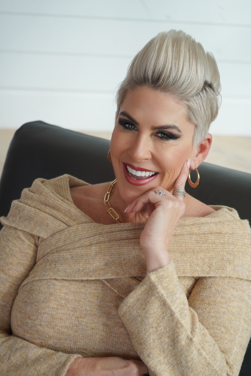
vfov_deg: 30.1
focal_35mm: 67
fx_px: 701
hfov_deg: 20.3
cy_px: 188
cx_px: 126
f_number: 5.6
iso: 400
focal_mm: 67
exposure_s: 1/160
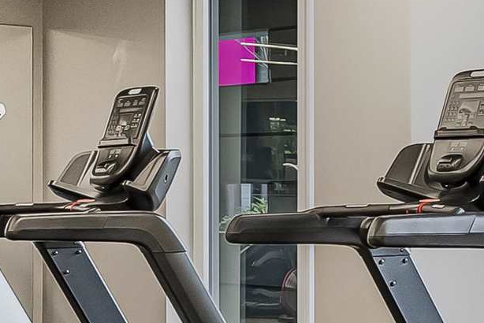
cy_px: 184
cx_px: 940
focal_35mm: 145
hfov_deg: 12.6
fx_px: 1950
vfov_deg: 9.5
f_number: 4.5
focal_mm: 19.5
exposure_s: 1/80
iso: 400
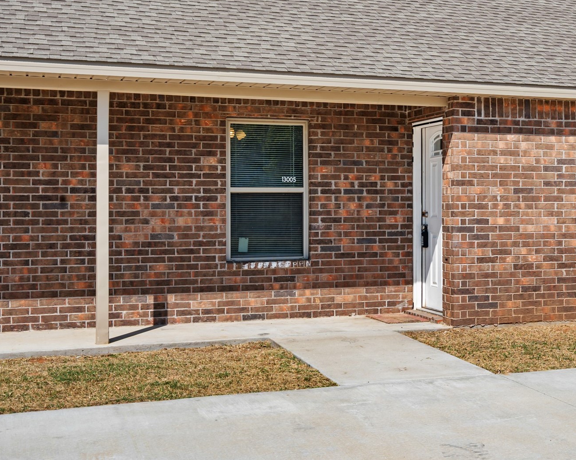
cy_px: 208
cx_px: 438
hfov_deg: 34.5
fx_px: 903
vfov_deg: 28.6
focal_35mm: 53
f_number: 9
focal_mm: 34
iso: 100
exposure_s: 1/200
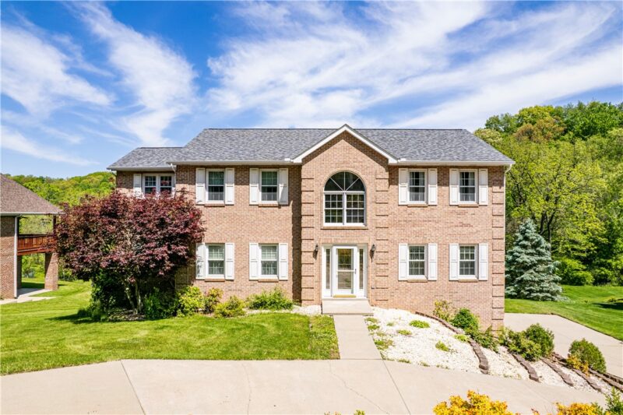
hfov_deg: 78.6
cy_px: 208
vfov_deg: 57.2
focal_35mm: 22
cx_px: 312
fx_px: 381
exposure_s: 1/1600
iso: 100
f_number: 2.8
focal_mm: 8.38
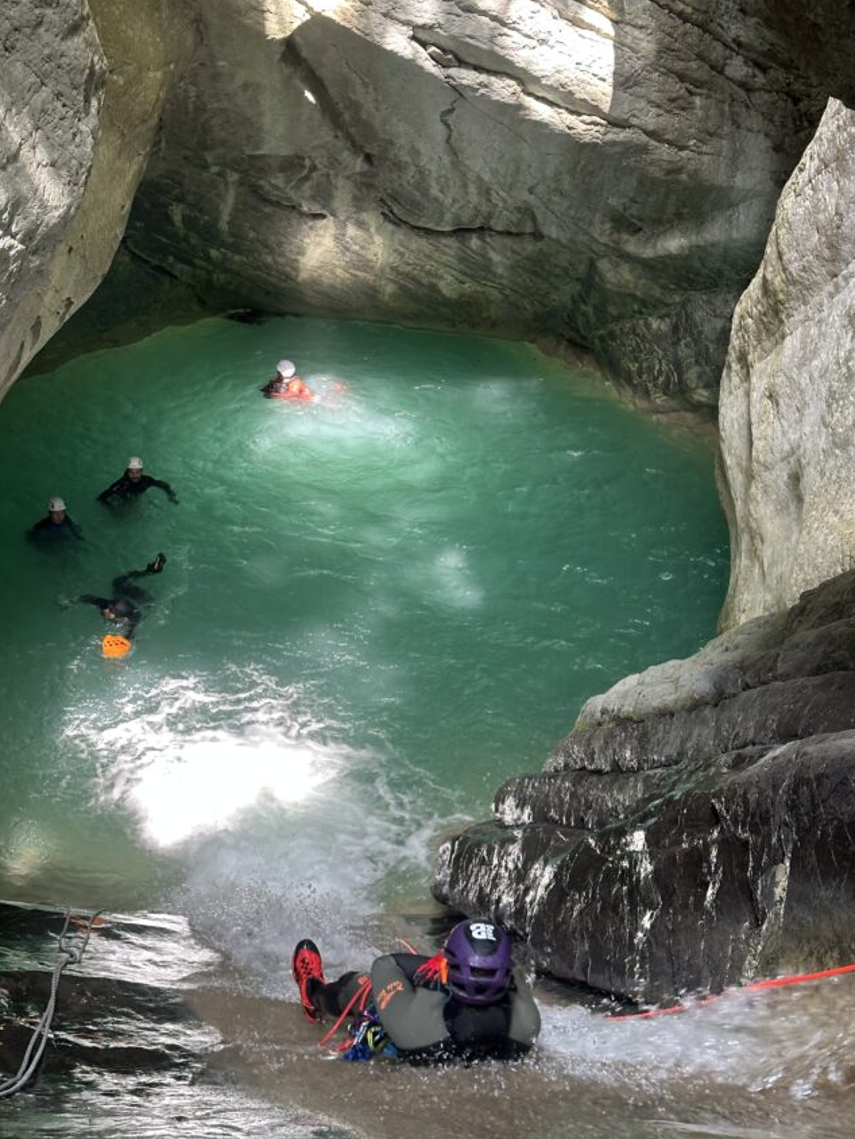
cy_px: 525
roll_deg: -5.1
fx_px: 1745
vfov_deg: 36.1
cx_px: 446
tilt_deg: -25.3
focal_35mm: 53
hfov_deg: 27.5
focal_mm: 6.86
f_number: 1.78
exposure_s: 1/60
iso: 125
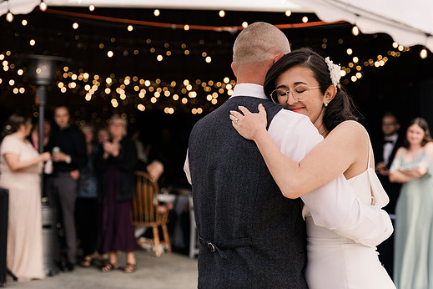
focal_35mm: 70
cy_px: 139
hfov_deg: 28.8
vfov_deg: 19.5
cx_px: 199
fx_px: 842
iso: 800
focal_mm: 57.1
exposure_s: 1/1000
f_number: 2.8
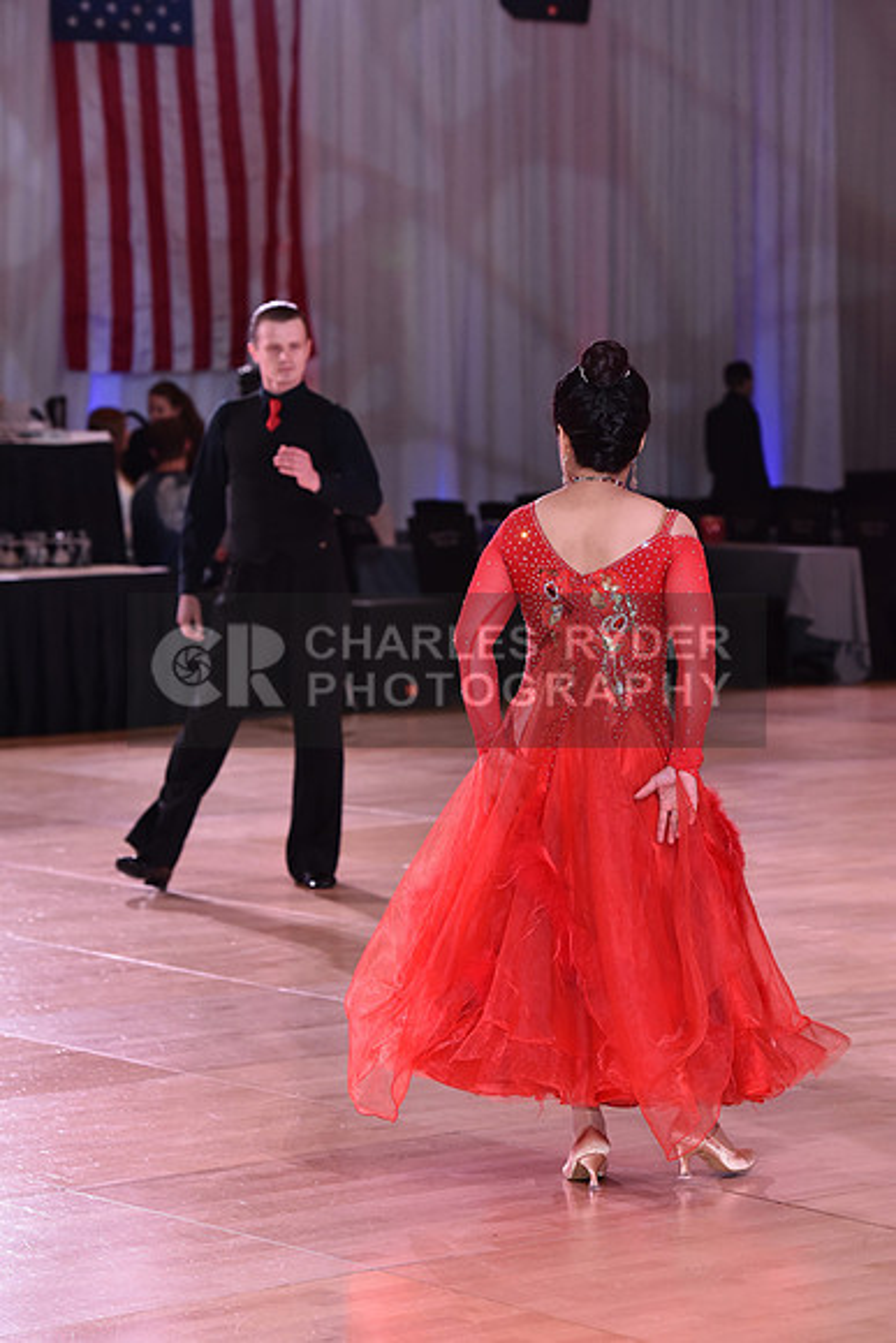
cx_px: 448
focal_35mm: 112
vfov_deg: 18.3
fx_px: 4179
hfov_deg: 12.2
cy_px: 672
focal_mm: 112
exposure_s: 1/250
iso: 1600
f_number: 4.5
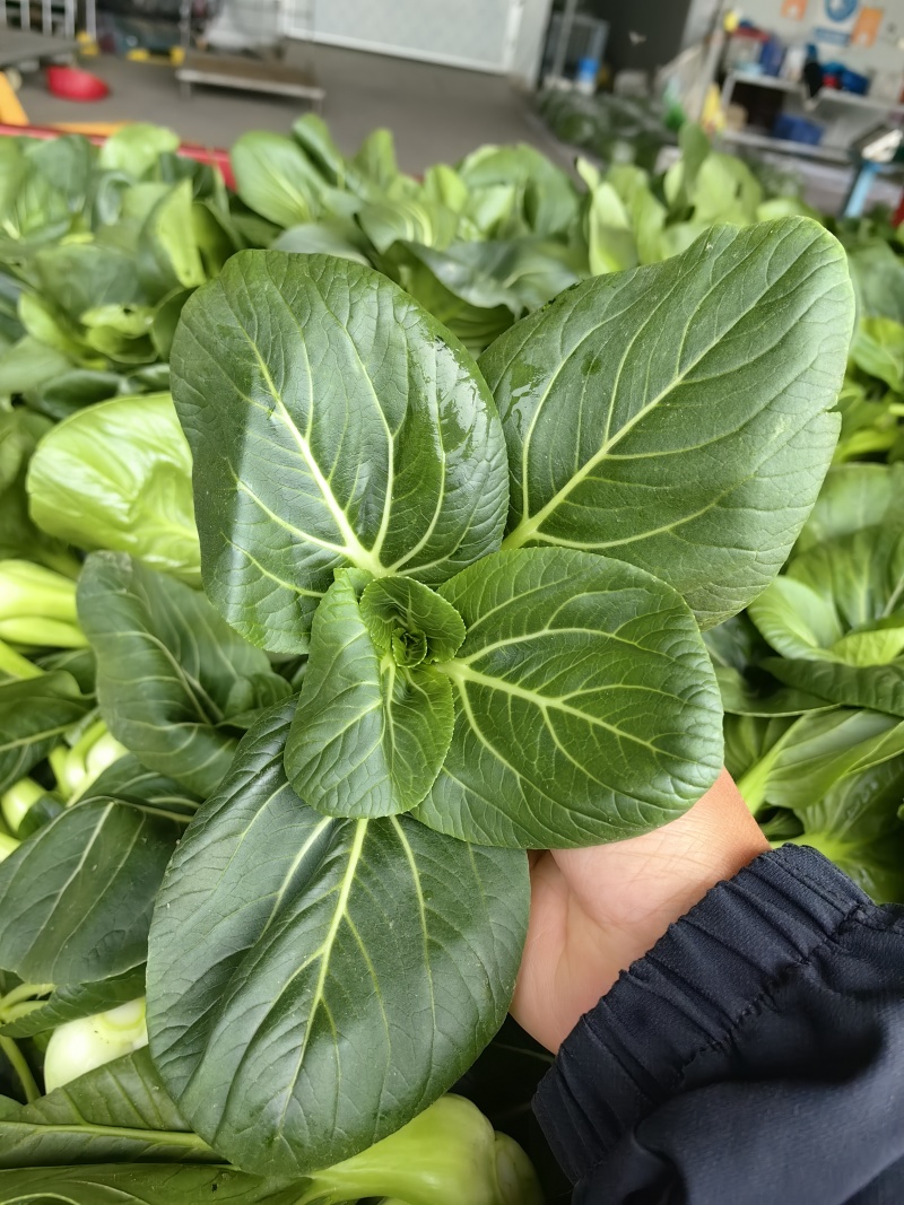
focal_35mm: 27
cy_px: 602
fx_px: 940
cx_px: 452
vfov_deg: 65.3
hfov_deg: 51.3
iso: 160
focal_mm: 5.75
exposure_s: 1/694
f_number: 2
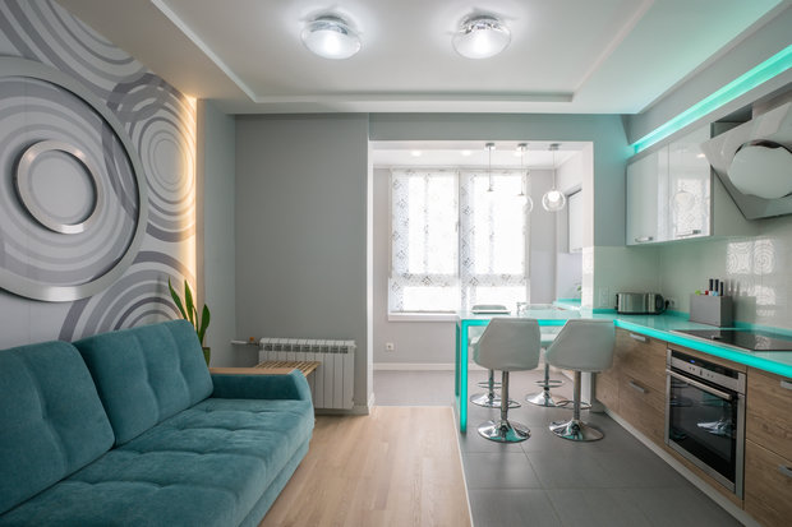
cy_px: 264
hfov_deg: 96.8
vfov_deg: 73.7
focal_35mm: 16
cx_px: 396
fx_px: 352
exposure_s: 1/4
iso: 200
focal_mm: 16
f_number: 13
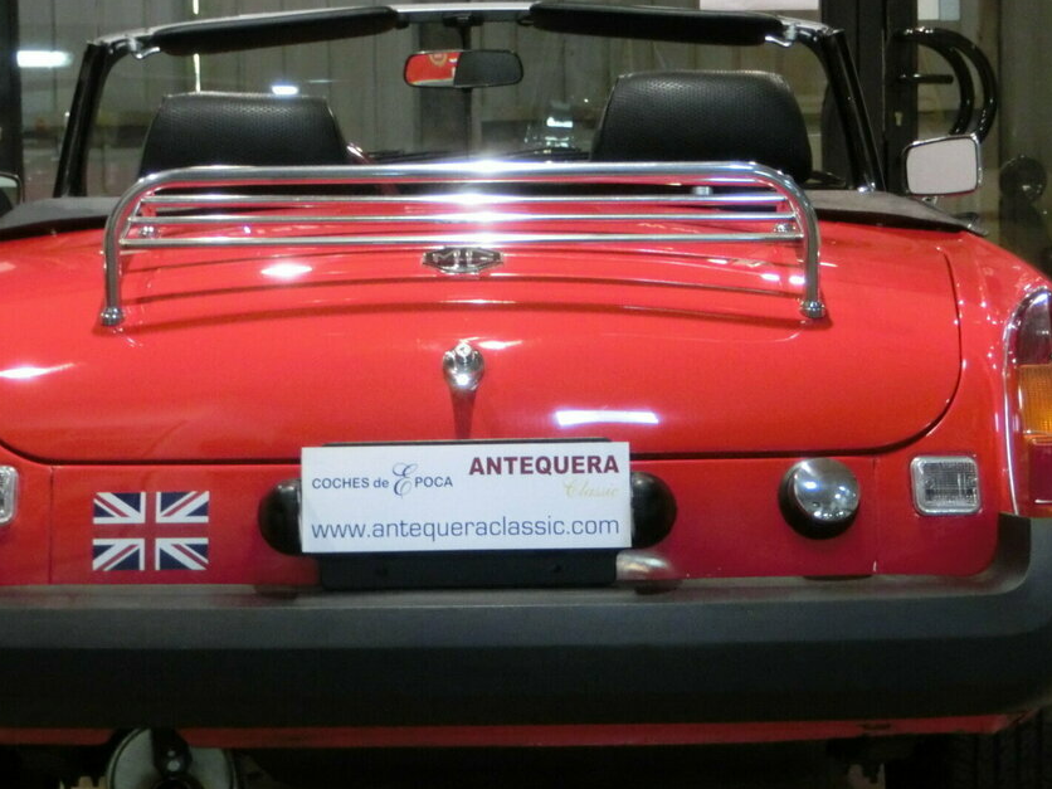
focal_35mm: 122
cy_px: 462
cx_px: 473
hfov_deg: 16.1
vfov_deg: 12.1
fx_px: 3708
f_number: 5
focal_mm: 15.16
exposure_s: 1/13
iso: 800
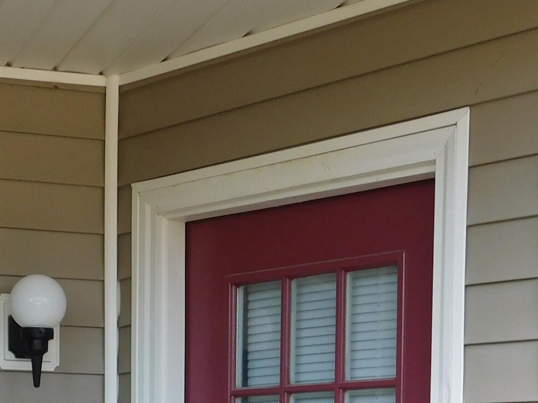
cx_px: 181
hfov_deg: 21.2
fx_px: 1430
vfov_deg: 15.0
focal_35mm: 92
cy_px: 597
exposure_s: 1/160
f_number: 3.2
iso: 125
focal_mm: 5.3
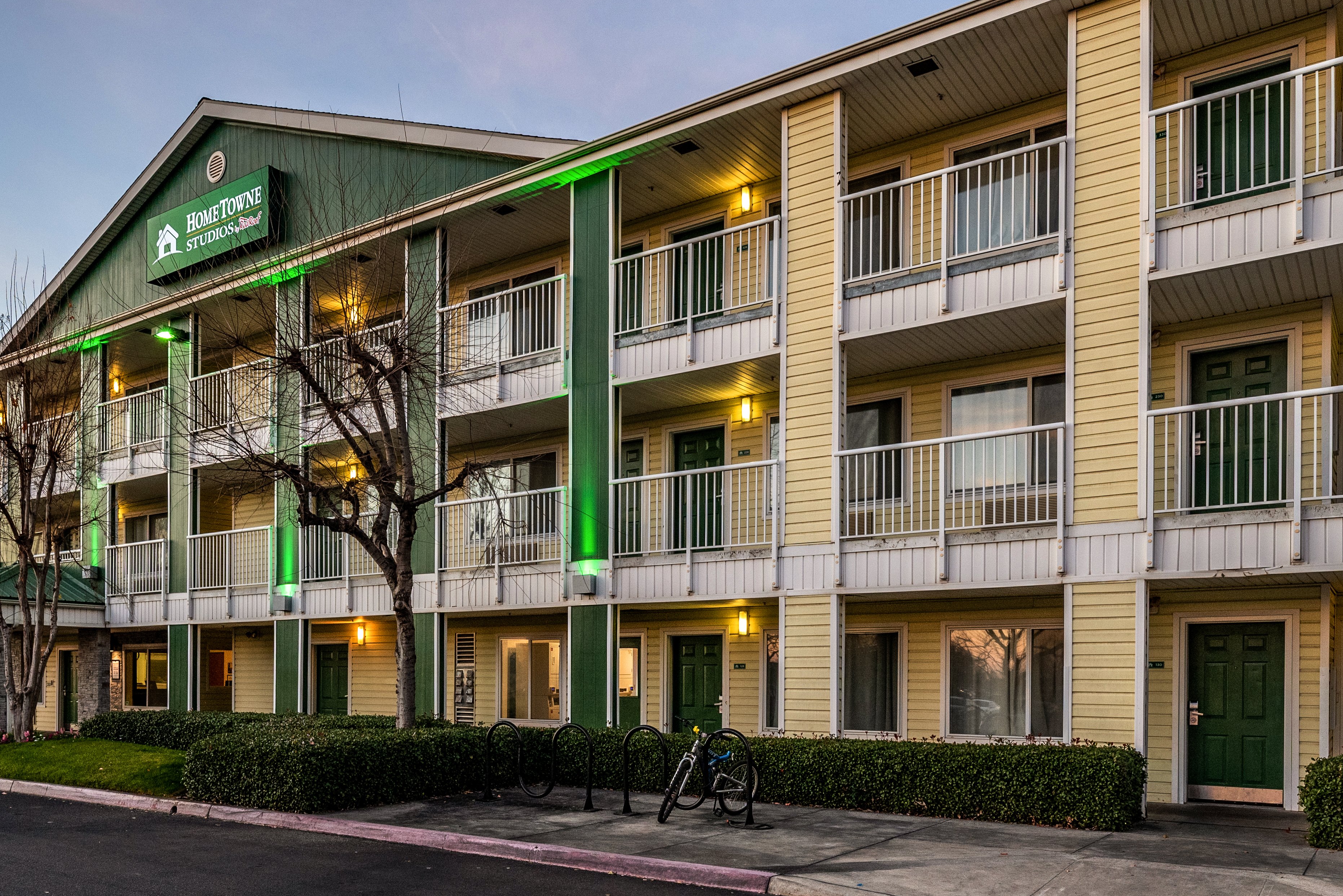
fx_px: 1082
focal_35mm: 29
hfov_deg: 62.6
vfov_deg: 43.8
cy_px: 650
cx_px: 493
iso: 800
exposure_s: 1/40
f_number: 8
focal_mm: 18
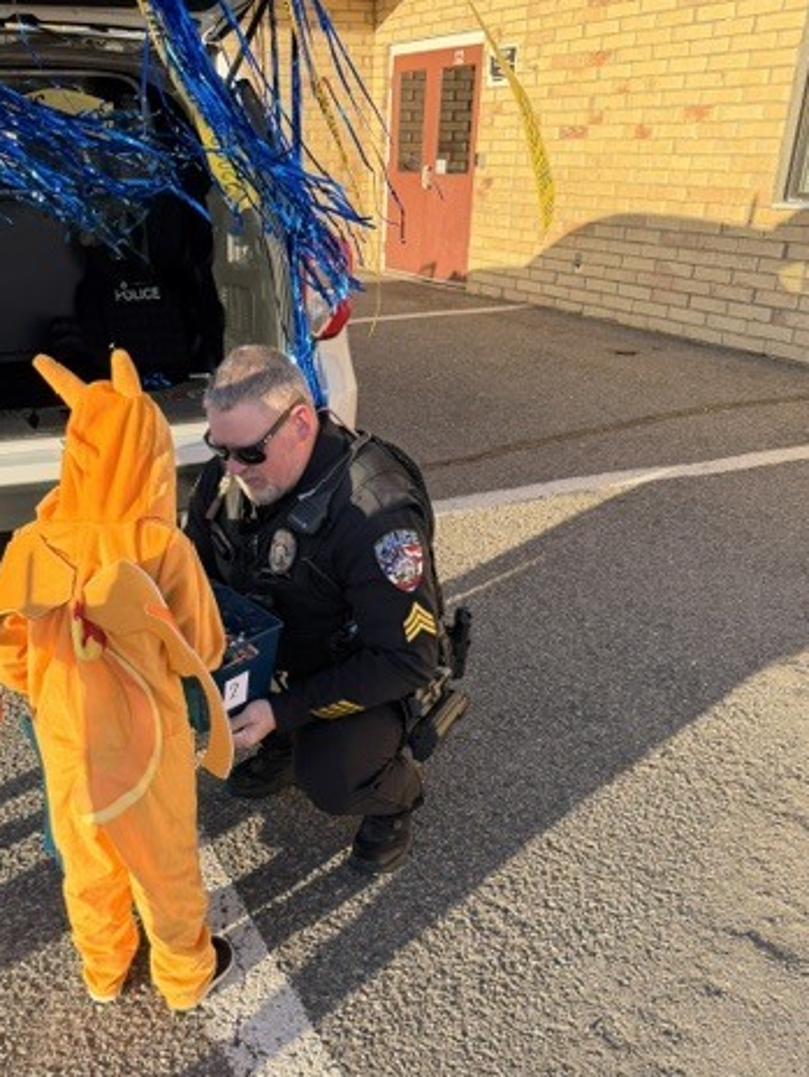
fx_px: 1028
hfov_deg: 42.6
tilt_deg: -30.3
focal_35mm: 33
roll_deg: +2.7
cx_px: 292
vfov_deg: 54.7
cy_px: 679
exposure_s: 1/1812
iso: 100
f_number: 1.78
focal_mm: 6.76
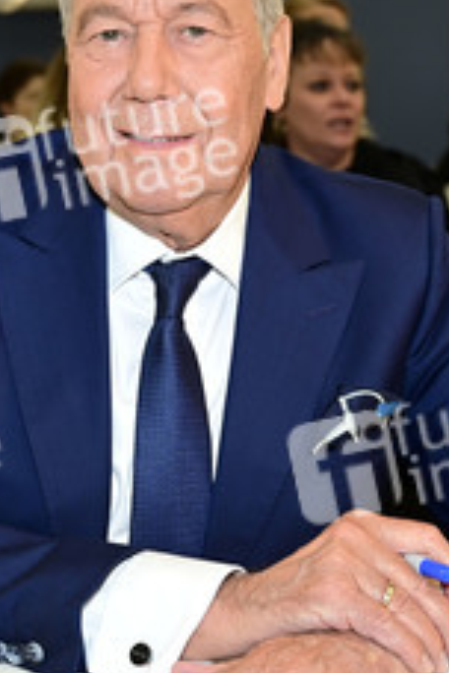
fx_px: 933
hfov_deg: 27.0
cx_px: 171
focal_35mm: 50
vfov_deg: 39.7
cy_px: 307
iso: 500
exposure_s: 1/200
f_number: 3.2
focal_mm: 28.5
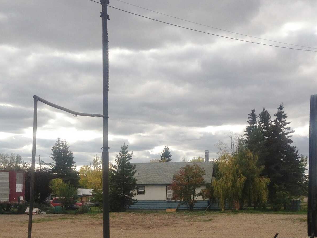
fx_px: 504
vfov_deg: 26.0
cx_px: 144
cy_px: 198
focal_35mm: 55
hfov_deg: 34.9
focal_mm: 4.12
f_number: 2.4
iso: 50
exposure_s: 1/903
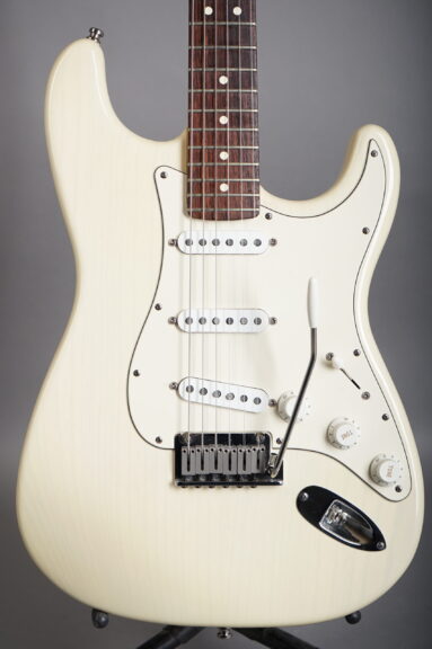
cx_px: 216
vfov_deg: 28.9
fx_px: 1262
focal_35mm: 70
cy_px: 324
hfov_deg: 19.4
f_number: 8
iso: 160
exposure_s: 1/160
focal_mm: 70
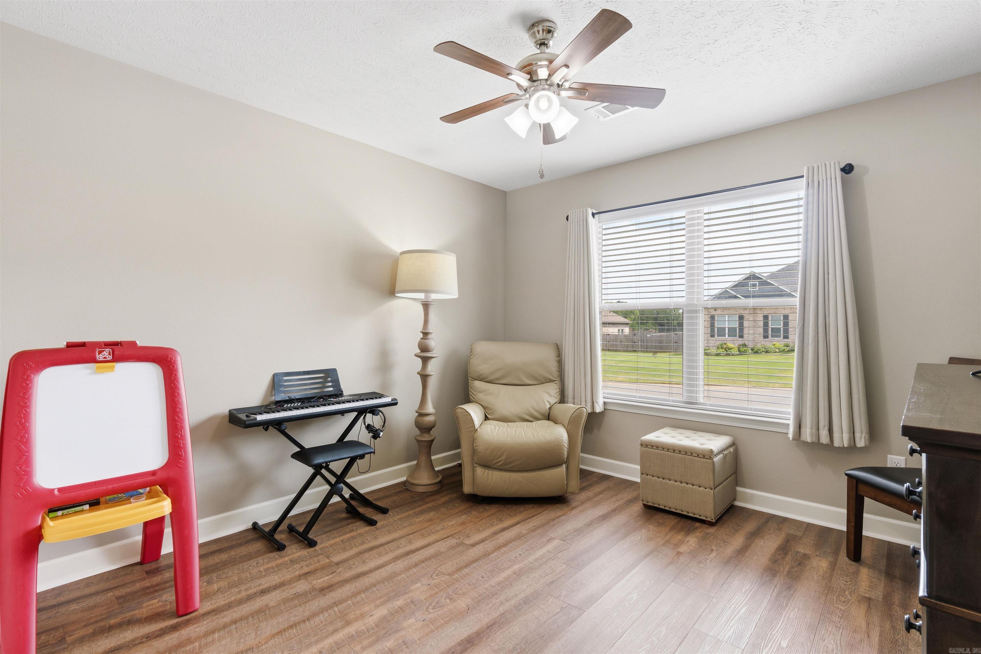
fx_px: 450
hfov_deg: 95.0
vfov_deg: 72.1
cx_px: 490
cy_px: 327
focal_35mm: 16
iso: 400
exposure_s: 1/10
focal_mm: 11
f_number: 8
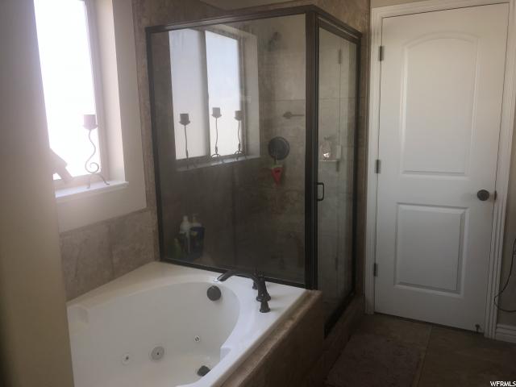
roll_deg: +2.8
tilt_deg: -11.5
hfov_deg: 63.4
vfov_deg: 49.7
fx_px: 417
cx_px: 258
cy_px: 194
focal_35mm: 28
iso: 20
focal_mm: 4
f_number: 1.8
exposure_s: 1/35
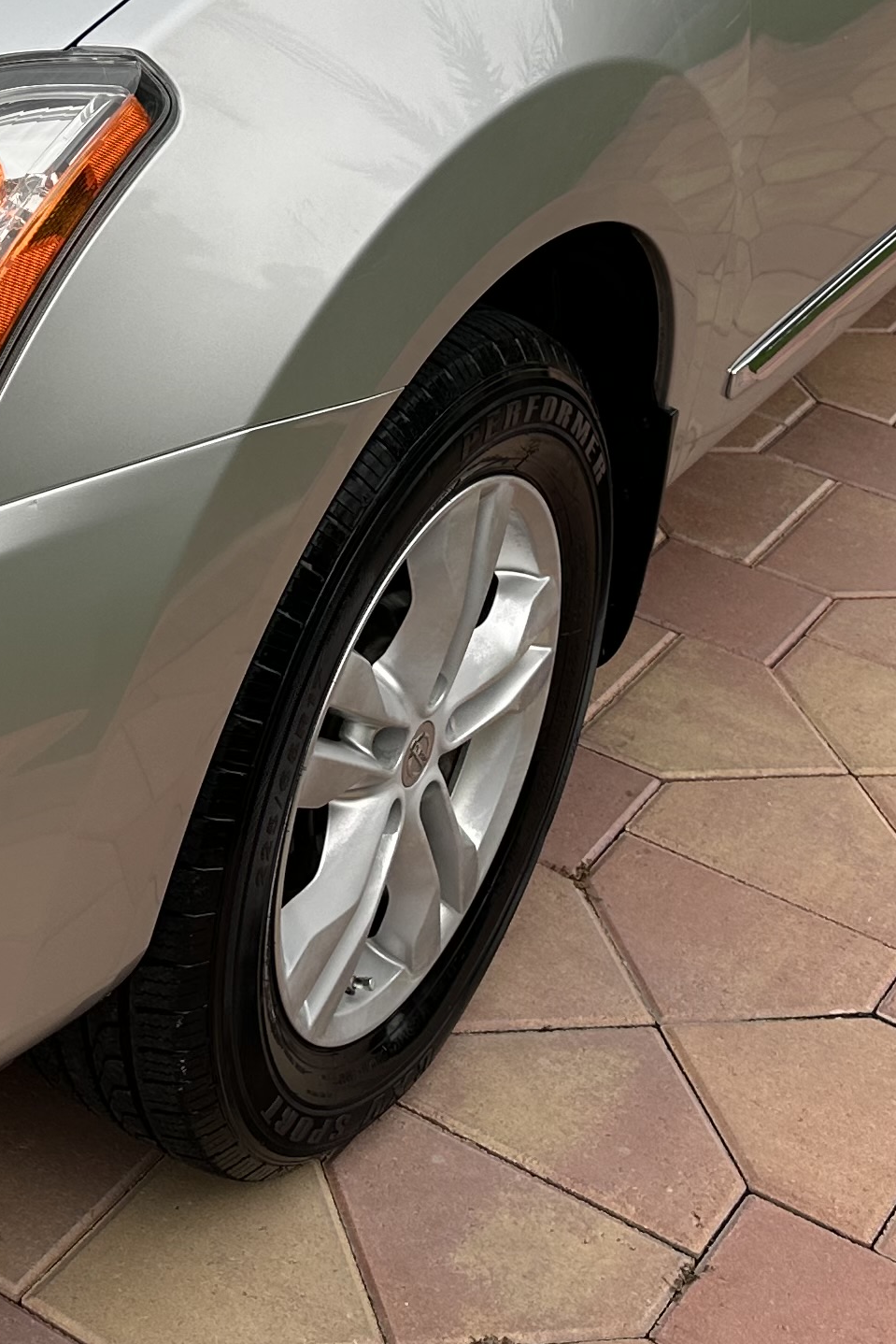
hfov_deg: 18.8
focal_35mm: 70
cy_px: 95
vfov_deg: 27.6
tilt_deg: -20.3
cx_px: -44
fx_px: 2613
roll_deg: -2.6
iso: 64
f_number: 1.78
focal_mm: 6.86
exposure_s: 1/178
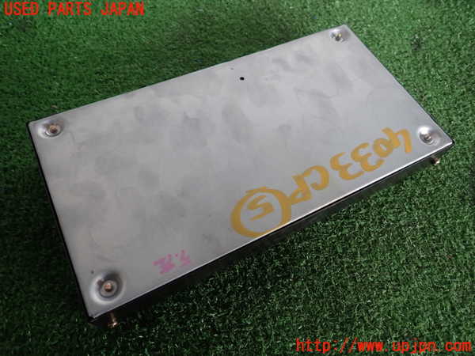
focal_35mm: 25
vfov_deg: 54.9
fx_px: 343
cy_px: 178
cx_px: 238
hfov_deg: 69.4
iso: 200
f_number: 2
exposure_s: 1/50
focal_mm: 4.5
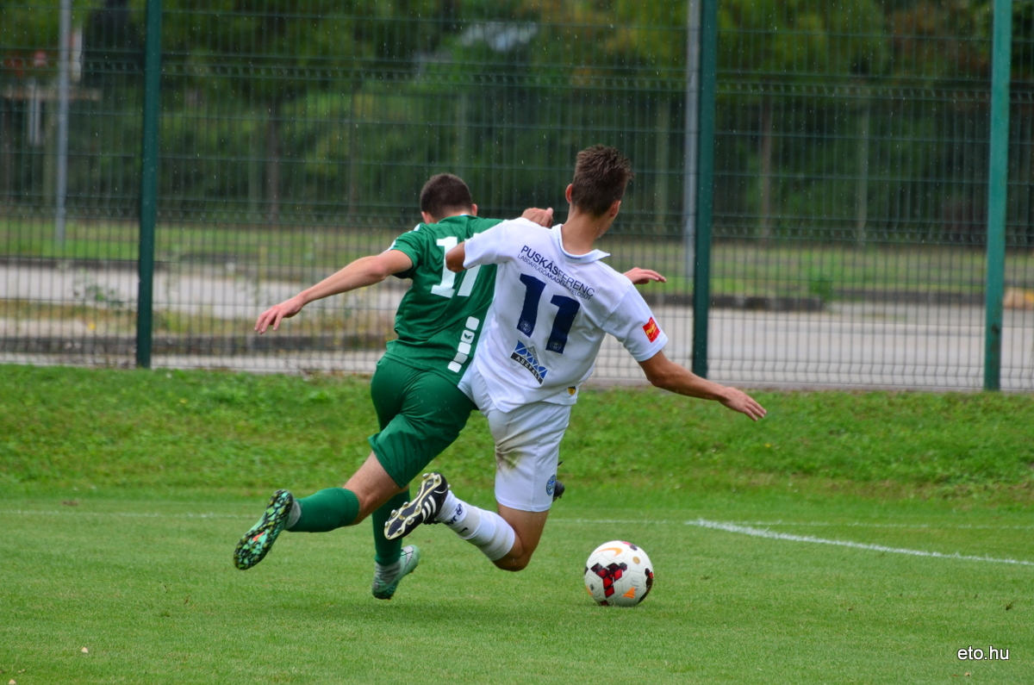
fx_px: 12899
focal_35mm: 450
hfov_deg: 4.6
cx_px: 517
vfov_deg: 3.0
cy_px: 342
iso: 400
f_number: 6.3
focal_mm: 300
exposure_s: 1/800
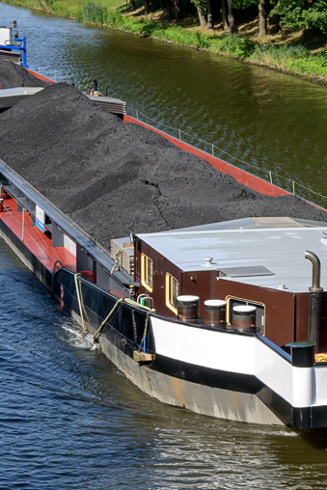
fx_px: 1519
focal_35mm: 112
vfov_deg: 18.3
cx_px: 267
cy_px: 287
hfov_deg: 12.2
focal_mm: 31.5
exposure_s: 1/500
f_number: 8
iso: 200
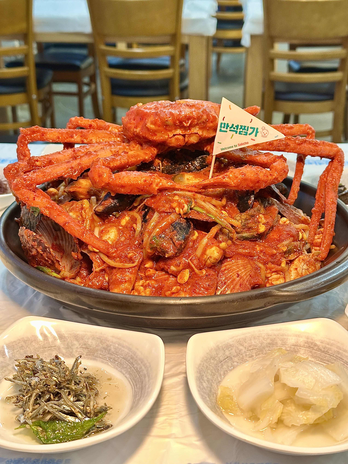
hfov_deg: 30.3
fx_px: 643
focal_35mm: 48
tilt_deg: -24.1
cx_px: 174
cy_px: 232
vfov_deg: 39.7
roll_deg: +0.5
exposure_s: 1/60
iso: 250
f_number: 1.78
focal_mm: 6.86
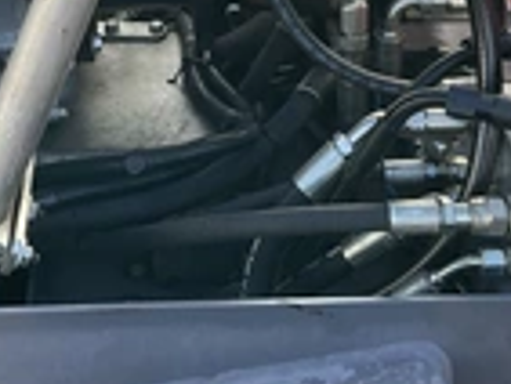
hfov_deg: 23.7
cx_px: 181
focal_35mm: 82
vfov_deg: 17.3
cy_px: -62
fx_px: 1212
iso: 25
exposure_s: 1/196
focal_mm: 3
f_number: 1.8
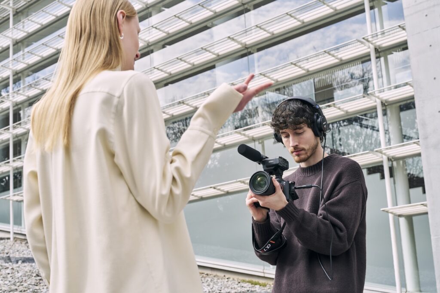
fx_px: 709
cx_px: 220
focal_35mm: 58
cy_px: 146
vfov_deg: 23.4
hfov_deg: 34.5
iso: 200
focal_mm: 58
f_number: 8
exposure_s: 1/200
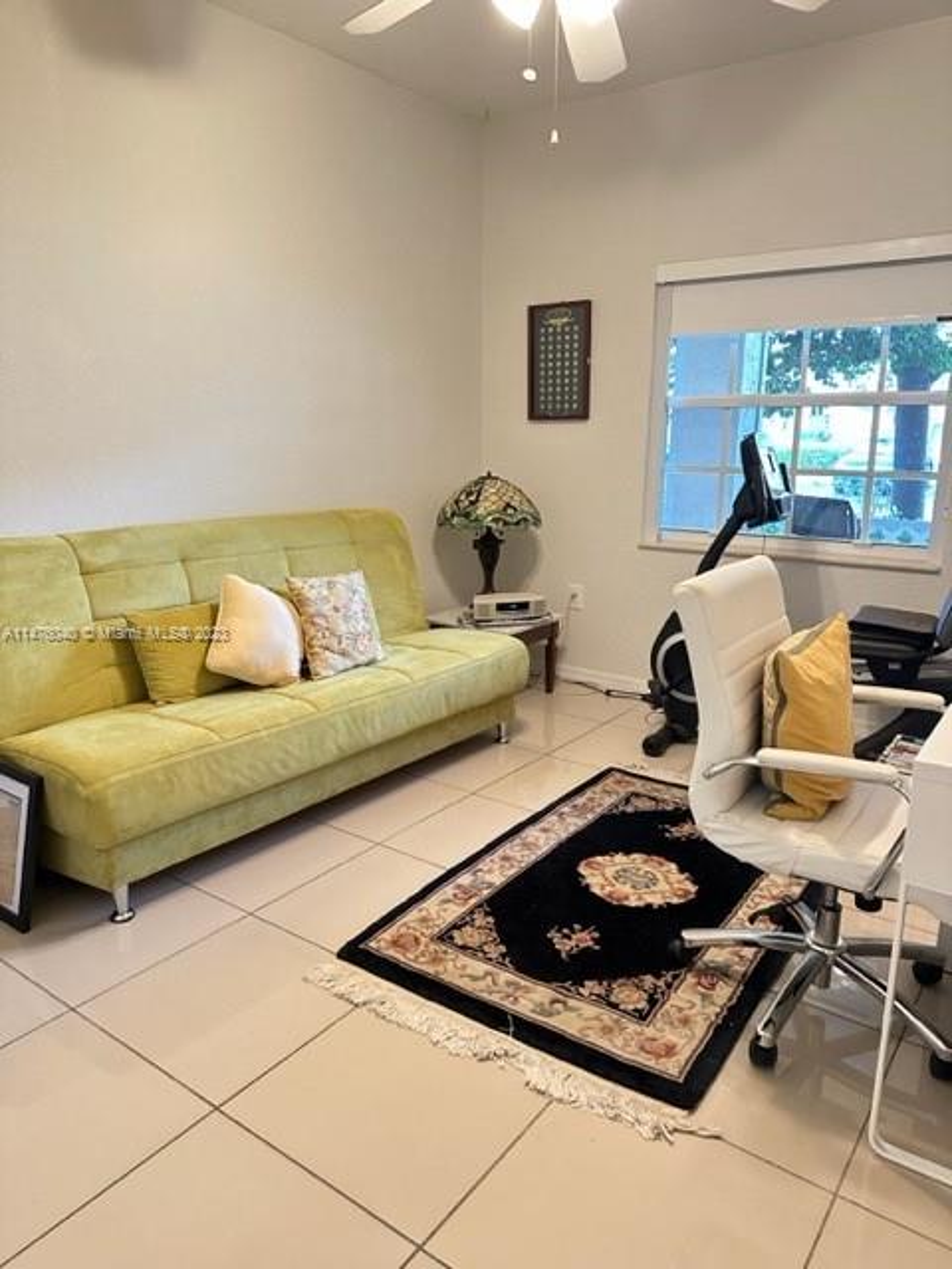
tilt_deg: -13.2
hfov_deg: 56.8
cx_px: 476
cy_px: 634
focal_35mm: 24
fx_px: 880
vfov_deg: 71.6
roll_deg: -1.1
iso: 500
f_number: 1.78
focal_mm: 6.86
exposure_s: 1/60
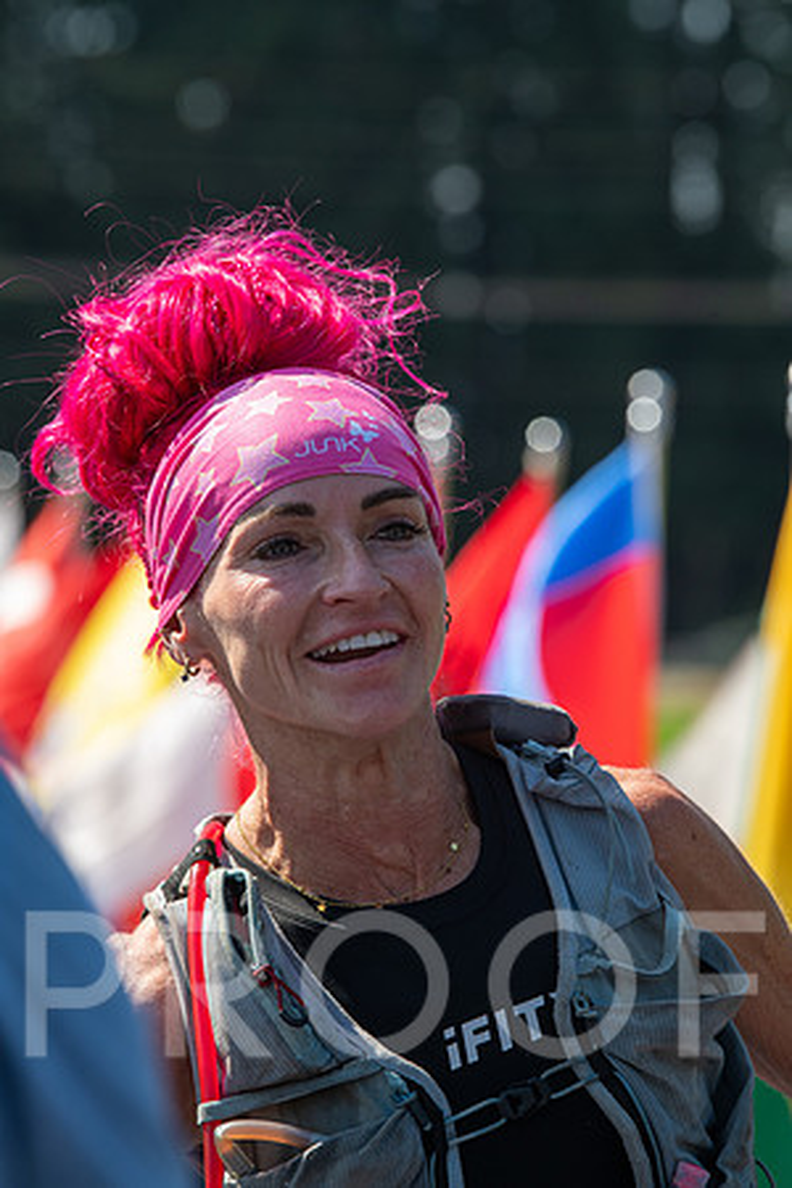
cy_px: 594
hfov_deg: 7.4
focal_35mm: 185
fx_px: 6105
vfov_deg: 11.1
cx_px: 396
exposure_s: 1/640
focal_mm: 185
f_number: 7.1
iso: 360
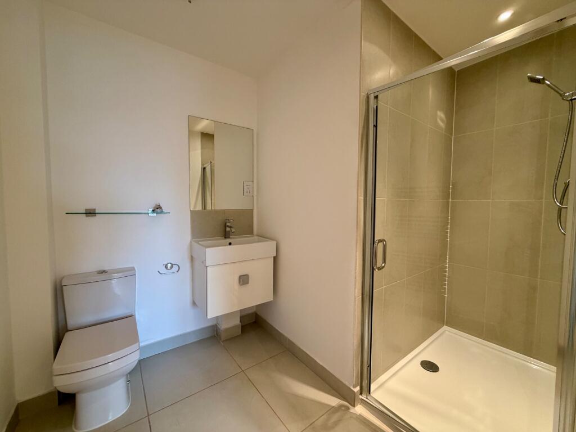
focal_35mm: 14
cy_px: 216
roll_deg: -0.6
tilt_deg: -3.0
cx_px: 288
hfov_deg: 102.1
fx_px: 233
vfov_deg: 85.7
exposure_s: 1/50
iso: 250
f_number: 2.2
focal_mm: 2.22
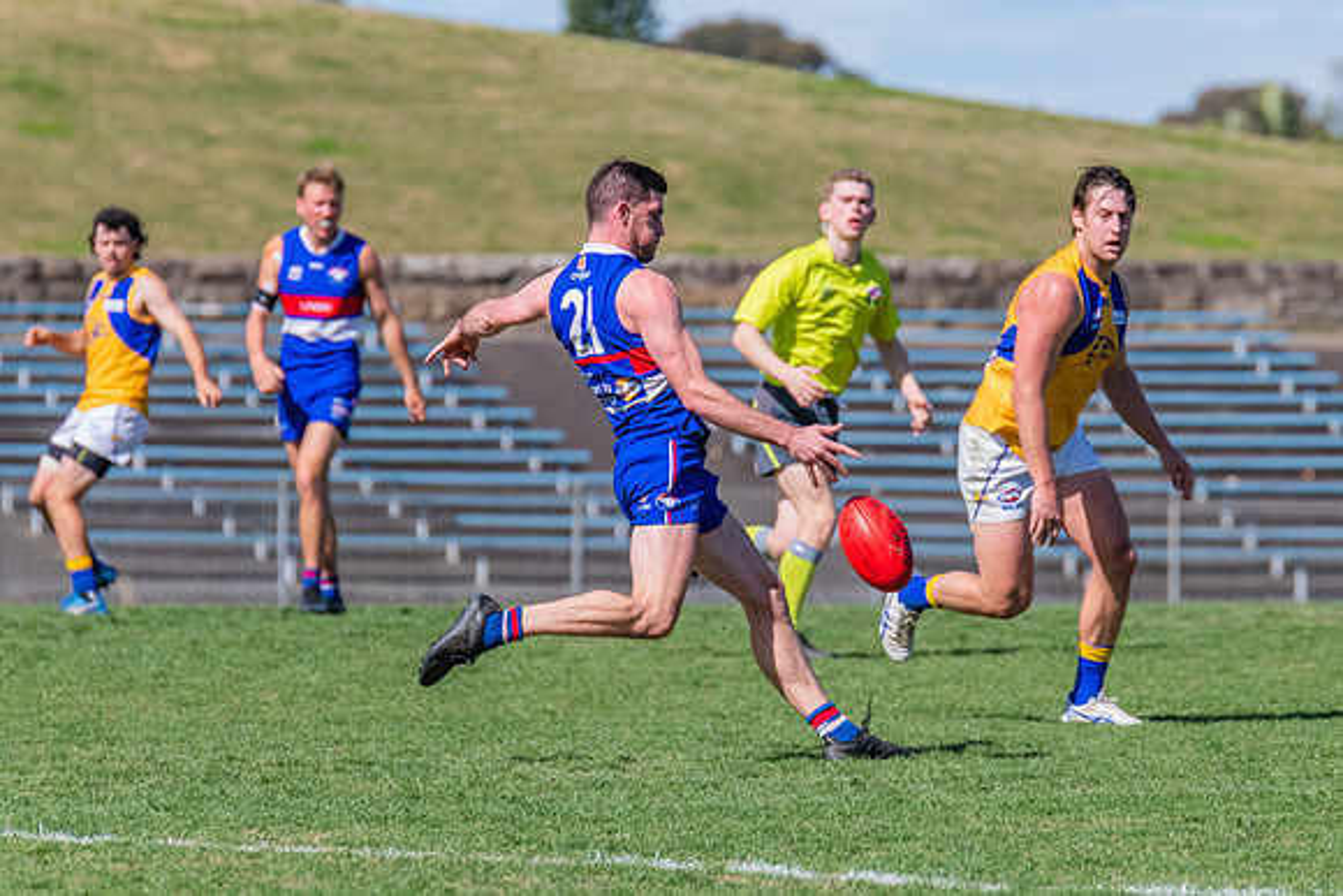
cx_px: 770
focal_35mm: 510
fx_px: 19029
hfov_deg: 4.0
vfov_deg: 2.7
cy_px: 387
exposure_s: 1/1600
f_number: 10
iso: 800
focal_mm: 420
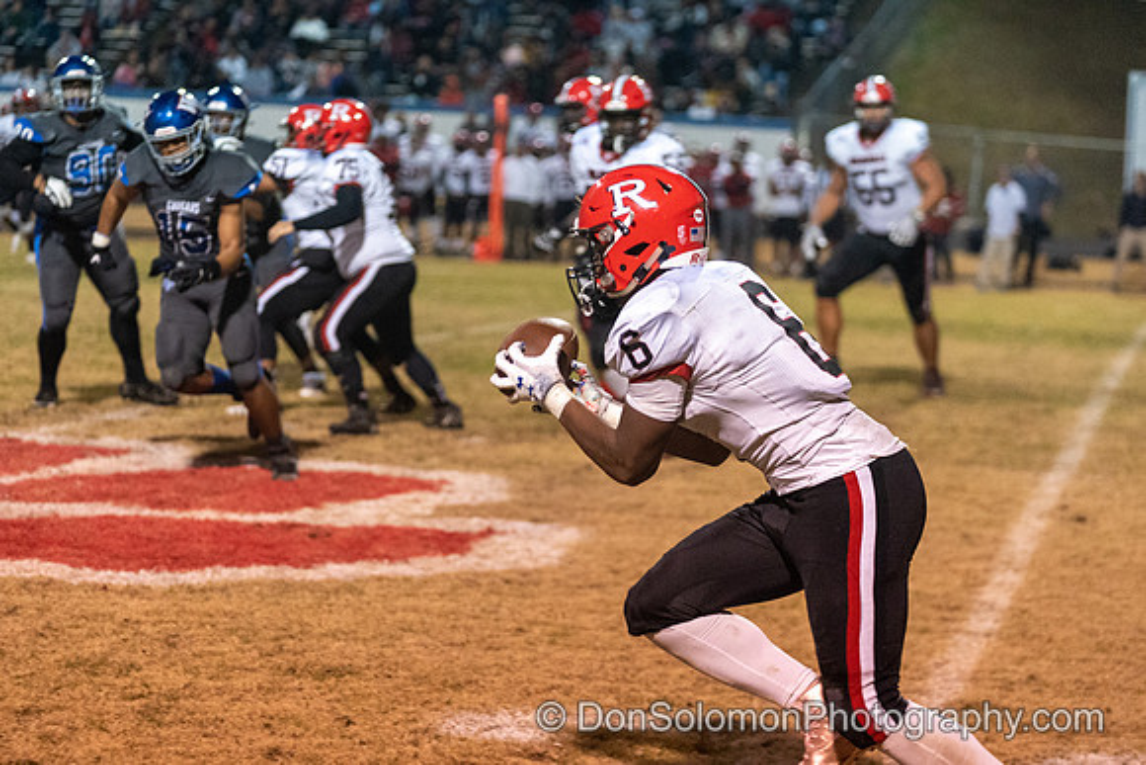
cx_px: 505
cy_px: 337
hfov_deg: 17.5
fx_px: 3730
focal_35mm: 117
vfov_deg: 11.7
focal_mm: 104
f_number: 2.8
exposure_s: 1/800
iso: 8000
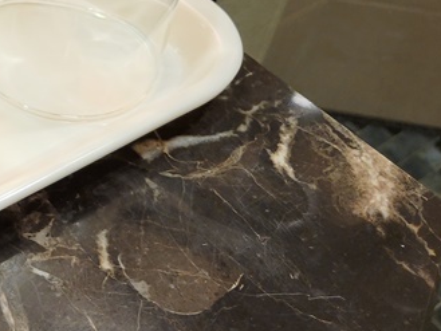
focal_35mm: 79
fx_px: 1007
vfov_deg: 18.4
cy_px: 44
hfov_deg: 21.4
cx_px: -192
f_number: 1.8
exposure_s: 1/40
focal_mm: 5.4
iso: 160
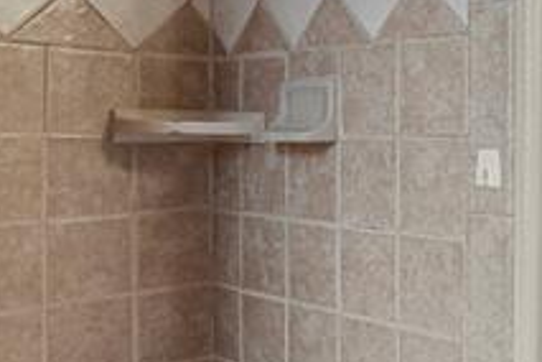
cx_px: 550
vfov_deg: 26.4
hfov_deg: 35.0
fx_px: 768
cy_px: 145
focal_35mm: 51
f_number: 8
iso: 12800
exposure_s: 1/13
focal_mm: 17
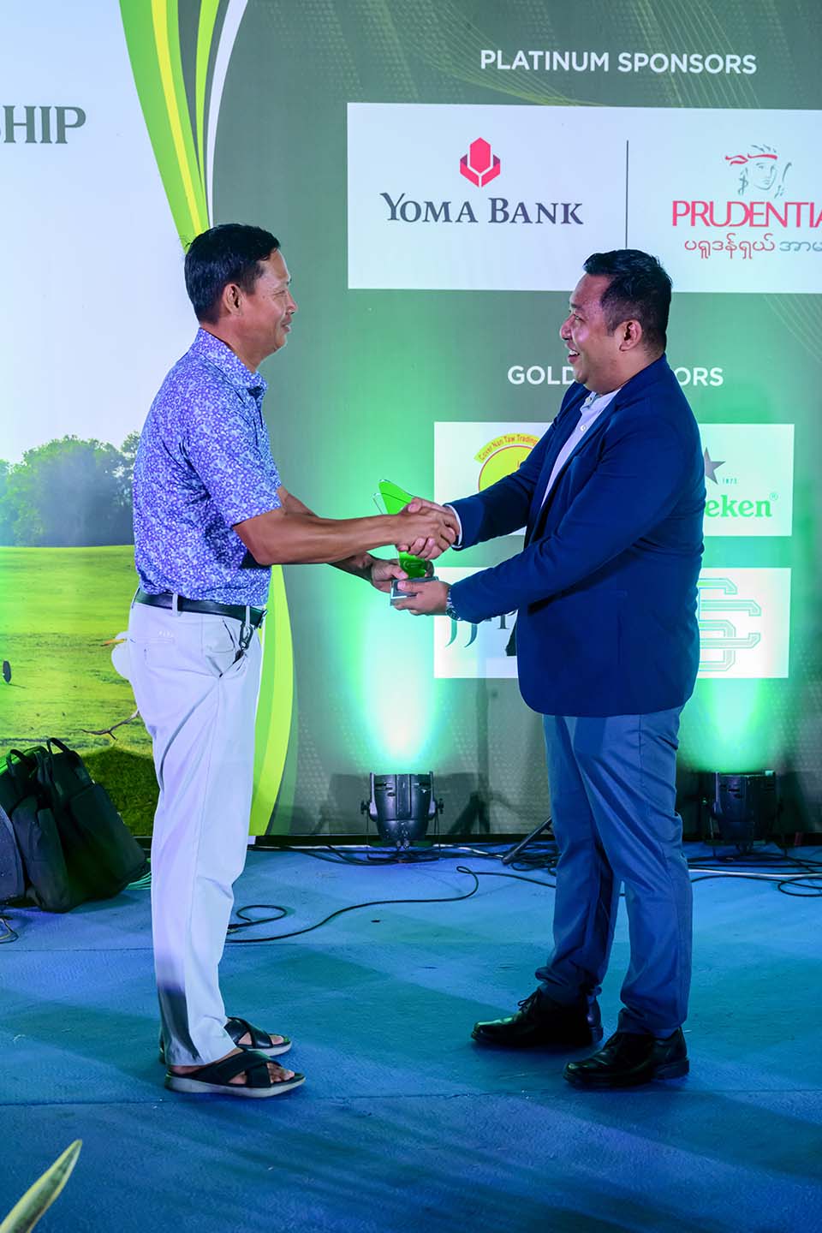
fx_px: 1644
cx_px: 411
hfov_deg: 28.1
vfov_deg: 41.1
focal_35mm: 48
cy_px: 616
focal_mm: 48
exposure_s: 1/250
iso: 4000
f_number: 4.5
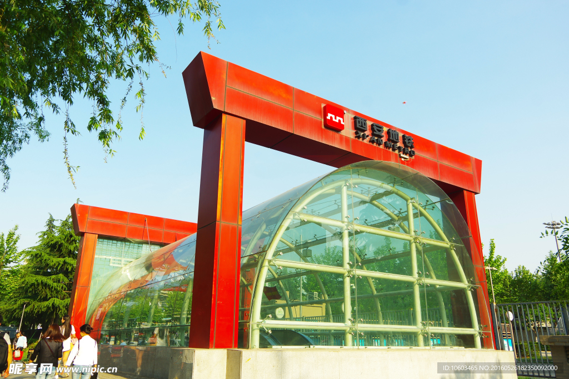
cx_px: 284
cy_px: 190
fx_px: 426
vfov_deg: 47.9
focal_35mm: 27
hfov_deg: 67.4
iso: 100
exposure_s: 1/200
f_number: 6.3
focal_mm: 18
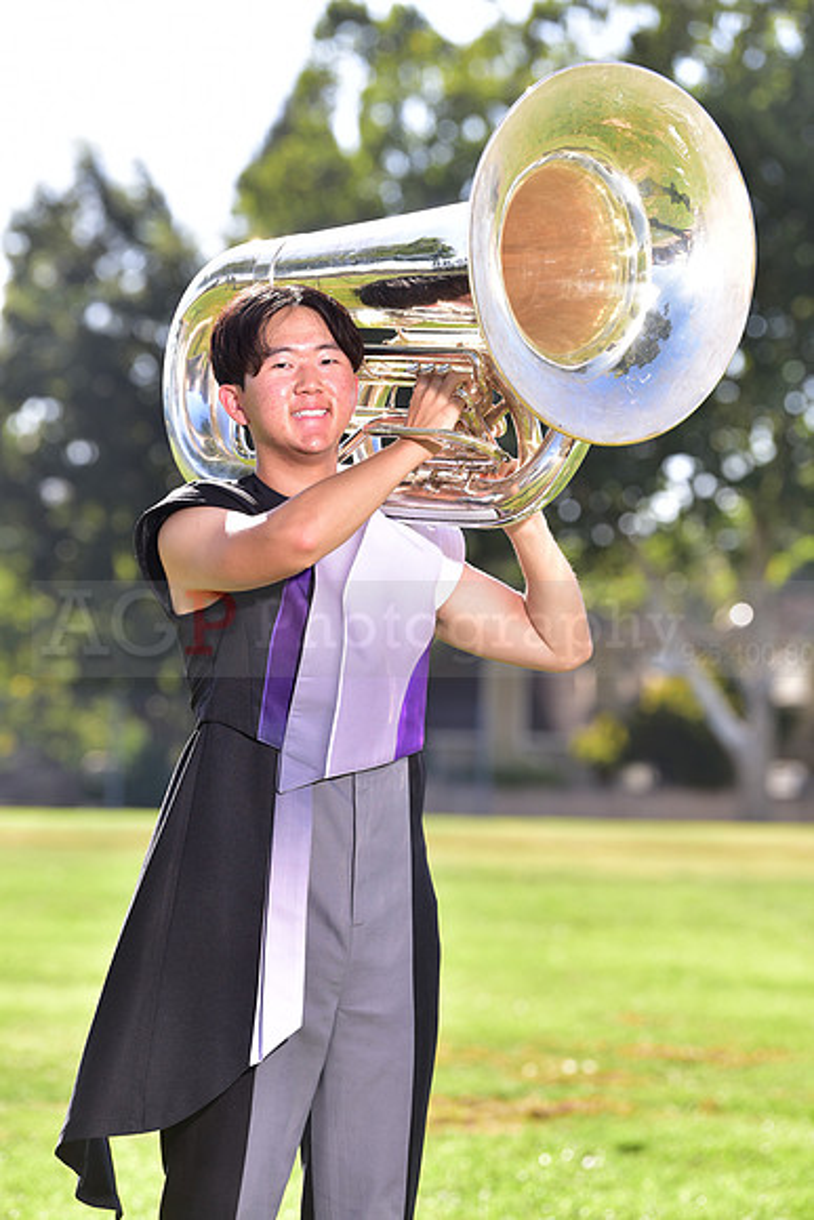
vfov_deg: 13.7
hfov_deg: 9.2
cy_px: 610
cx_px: 407
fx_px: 5084
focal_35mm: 150
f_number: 4.5
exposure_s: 1/250
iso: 100
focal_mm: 150
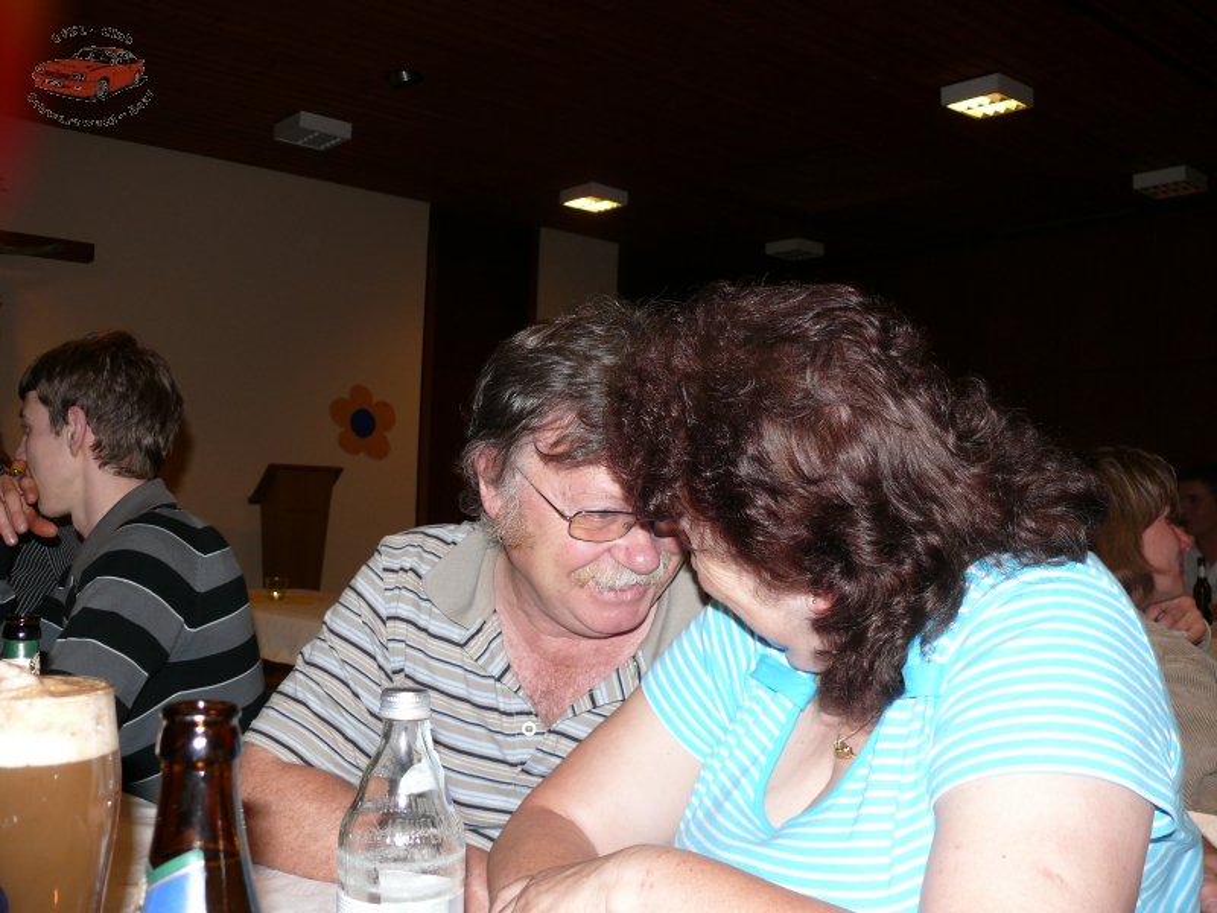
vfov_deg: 40.7
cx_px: 608
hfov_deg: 52.6
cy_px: 456
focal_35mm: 35
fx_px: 1231
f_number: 2.8
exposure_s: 1/30
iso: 100
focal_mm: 7.4
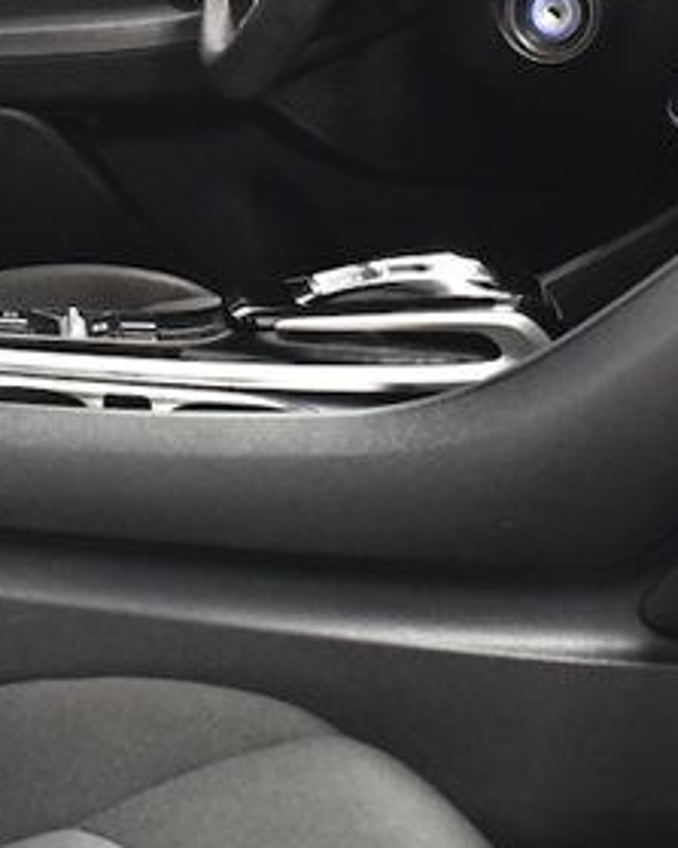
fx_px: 2334
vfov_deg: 19.7
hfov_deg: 16.4
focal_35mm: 93
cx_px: 100
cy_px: -102
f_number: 3.5
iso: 2500
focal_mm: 18
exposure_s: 1/160
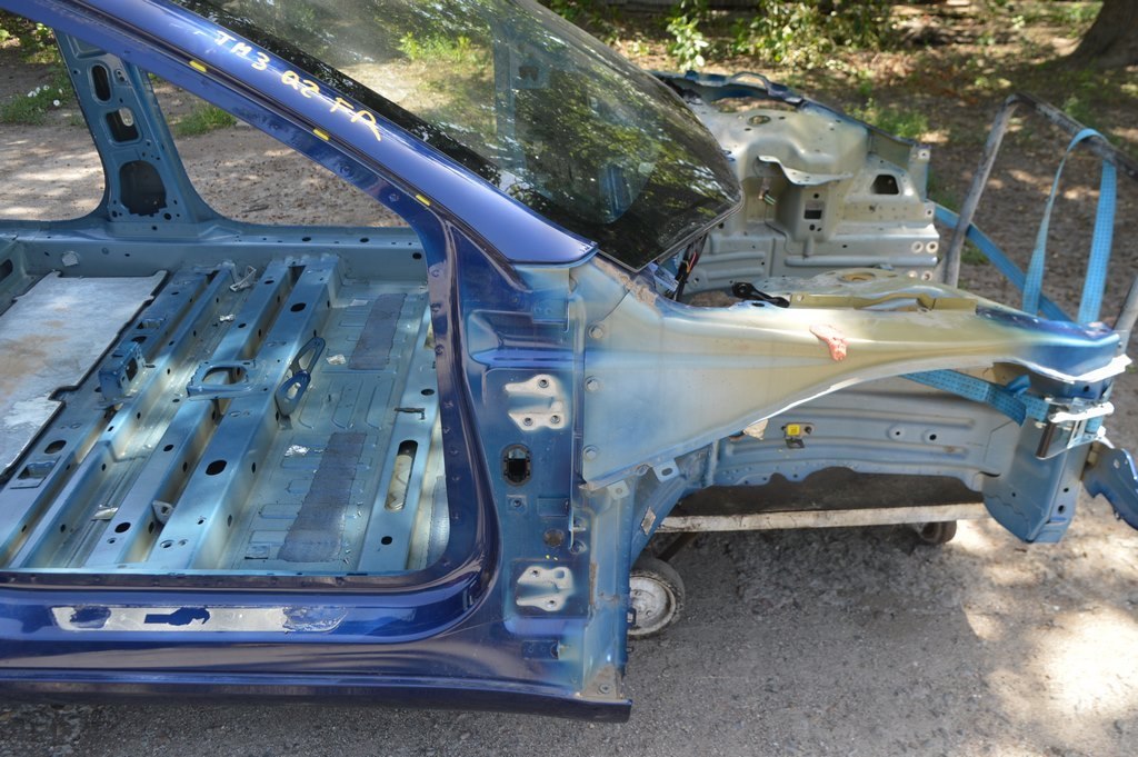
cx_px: 569
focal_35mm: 33
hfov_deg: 57.3
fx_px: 1042
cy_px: 378
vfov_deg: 39.9
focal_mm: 22
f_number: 5.6
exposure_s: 1/125
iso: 140
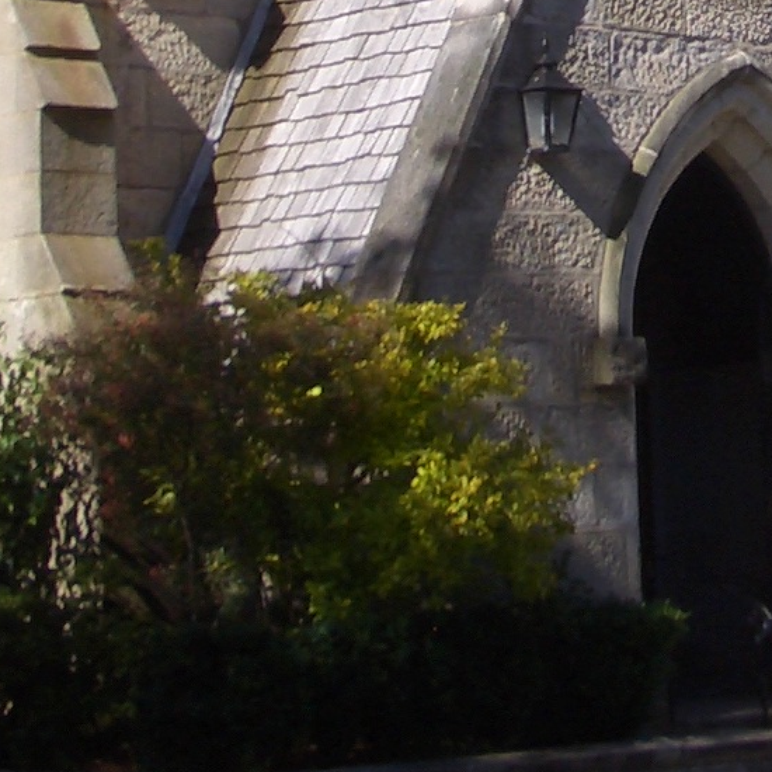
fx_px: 3633
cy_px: -414
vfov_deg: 11.6
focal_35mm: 144
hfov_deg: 11.9
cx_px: 894
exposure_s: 1/400
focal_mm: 5.8
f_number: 4.3
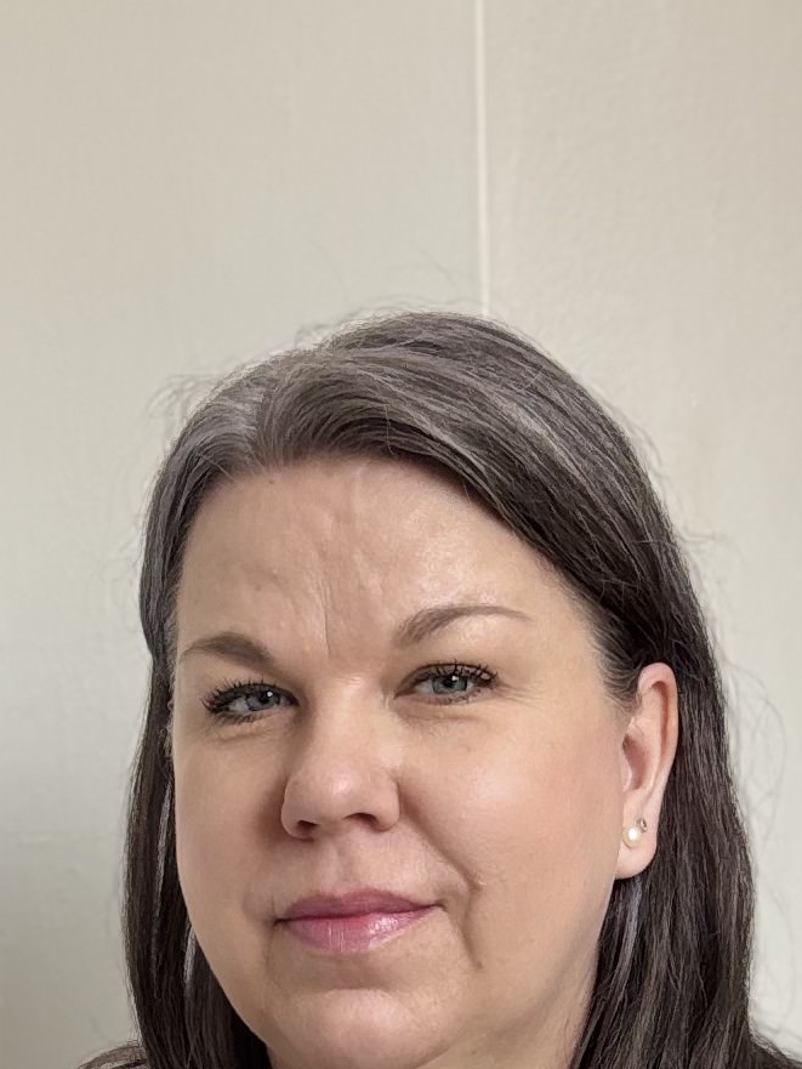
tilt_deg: -3.8
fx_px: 3675
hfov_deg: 12.4
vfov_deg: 15.7
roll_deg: +1.9
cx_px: 506
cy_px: 1416
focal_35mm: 119
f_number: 1.6
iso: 50
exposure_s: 1/121
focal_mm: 5.96
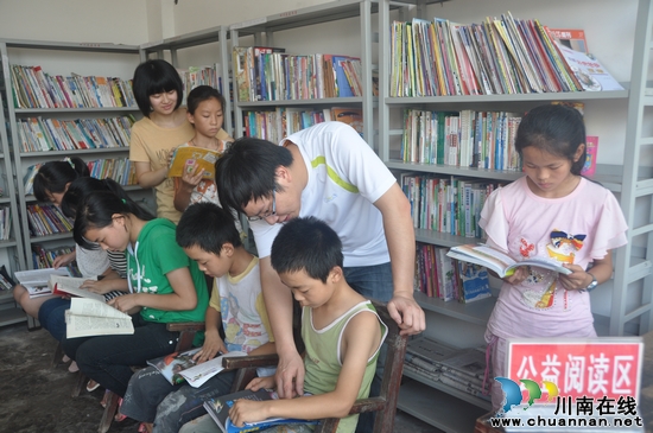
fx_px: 598
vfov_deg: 39.9
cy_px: 216
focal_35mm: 33
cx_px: 326
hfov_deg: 57.3
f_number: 3.8
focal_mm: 22
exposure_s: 1/200
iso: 400
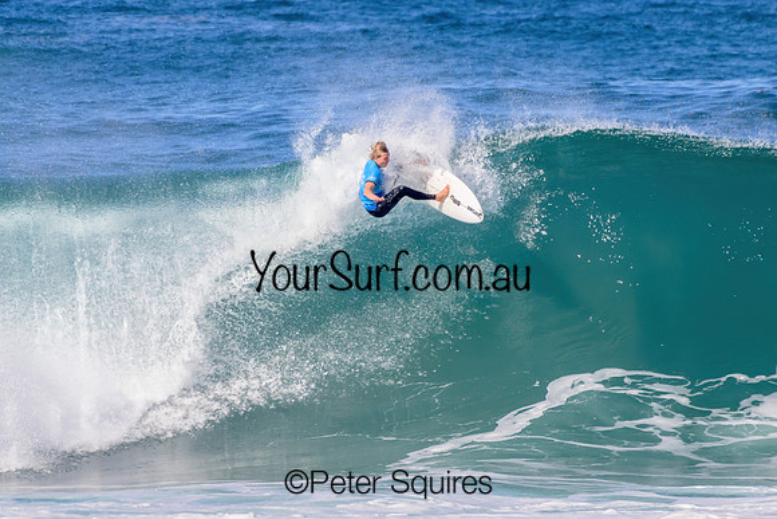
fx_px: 21587
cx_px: 388
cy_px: 260
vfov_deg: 1.4
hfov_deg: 2.1
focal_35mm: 1000
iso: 800
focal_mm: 1000
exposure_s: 1/1250
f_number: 11
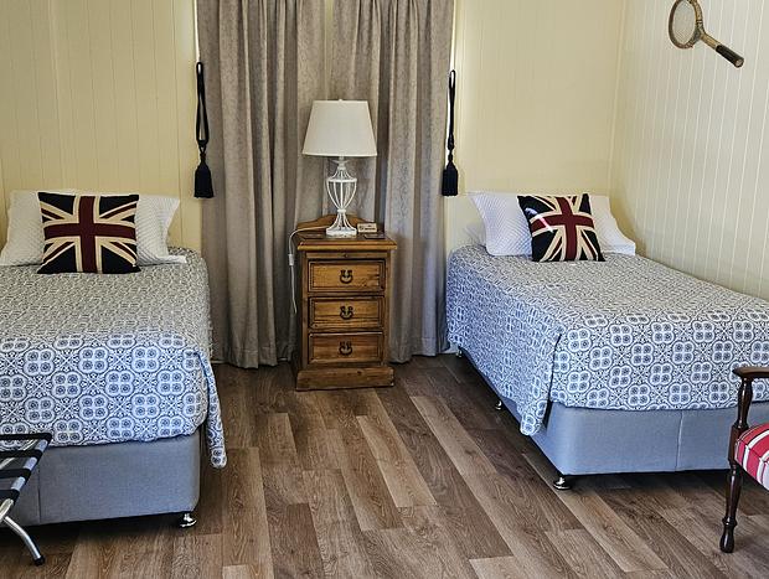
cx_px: 384
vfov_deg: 59.0
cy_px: 290
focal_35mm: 23
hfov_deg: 73.8
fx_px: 512
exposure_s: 1/100
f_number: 1.8
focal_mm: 5.4
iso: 200
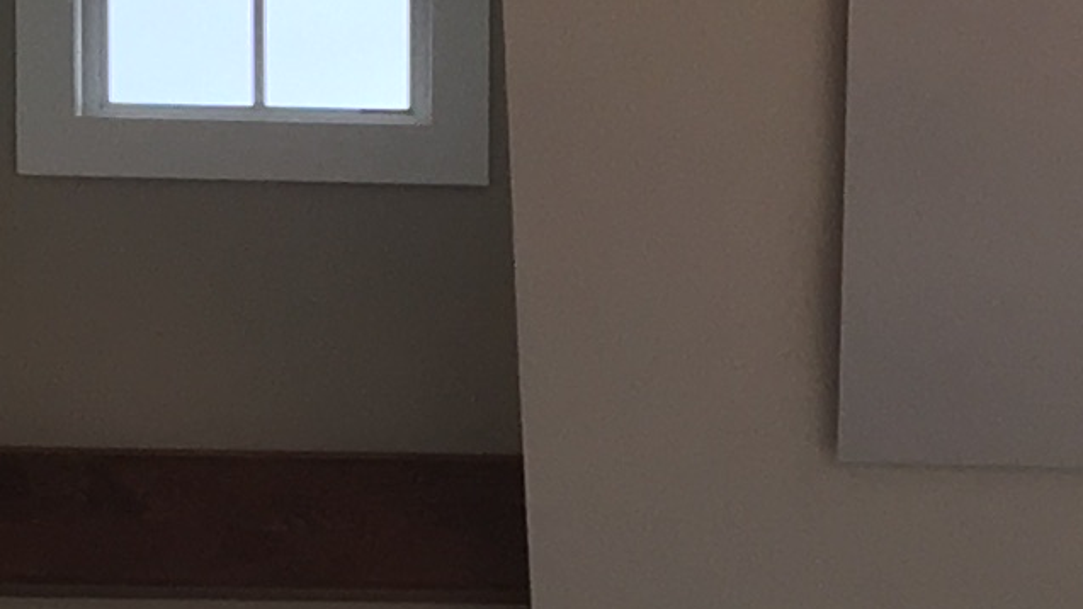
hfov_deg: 10.7
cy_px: 2048
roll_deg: -1.7
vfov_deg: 5.6
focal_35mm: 200
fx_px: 5742
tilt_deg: -5.0
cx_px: 952
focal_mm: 4.15
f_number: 2.2
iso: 25
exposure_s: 1/40
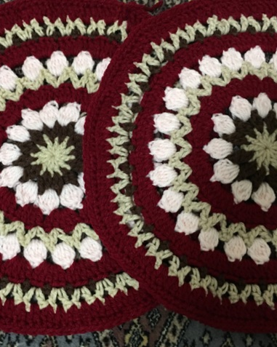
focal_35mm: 38
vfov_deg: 48.0
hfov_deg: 39.0
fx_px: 390
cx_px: 116
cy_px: 174
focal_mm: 4.15
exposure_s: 1/15
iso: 100
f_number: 2.2
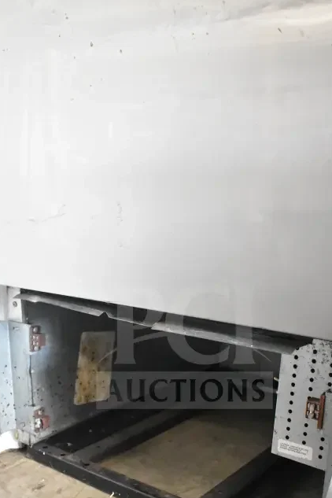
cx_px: 184
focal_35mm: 39
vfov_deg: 48.4
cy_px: 347
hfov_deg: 34.2
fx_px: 539
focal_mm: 18
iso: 6400
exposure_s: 1/40
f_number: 3.5
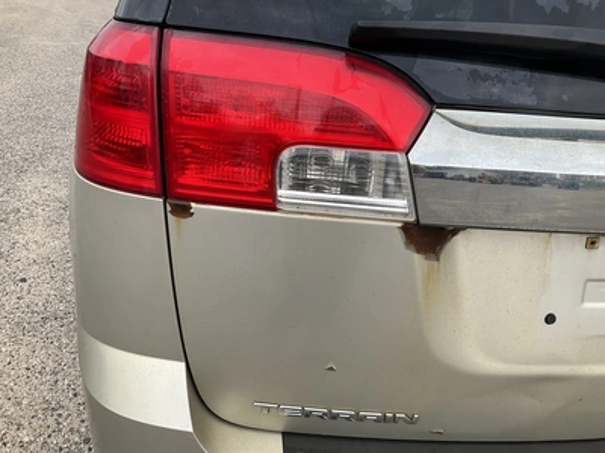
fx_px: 507
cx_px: 302
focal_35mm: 29
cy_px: 226
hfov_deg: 61.7
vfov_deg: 48.2
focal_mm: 3
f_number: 1.8
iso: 25
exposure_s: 1/650
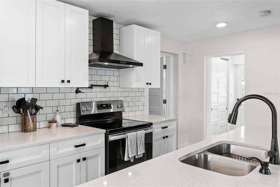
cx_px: 140
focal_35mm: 28
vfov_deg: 46.4
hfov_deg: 65.5
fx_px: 218
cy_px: 94
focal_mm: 28
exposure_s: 1/5
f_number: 8
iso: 400
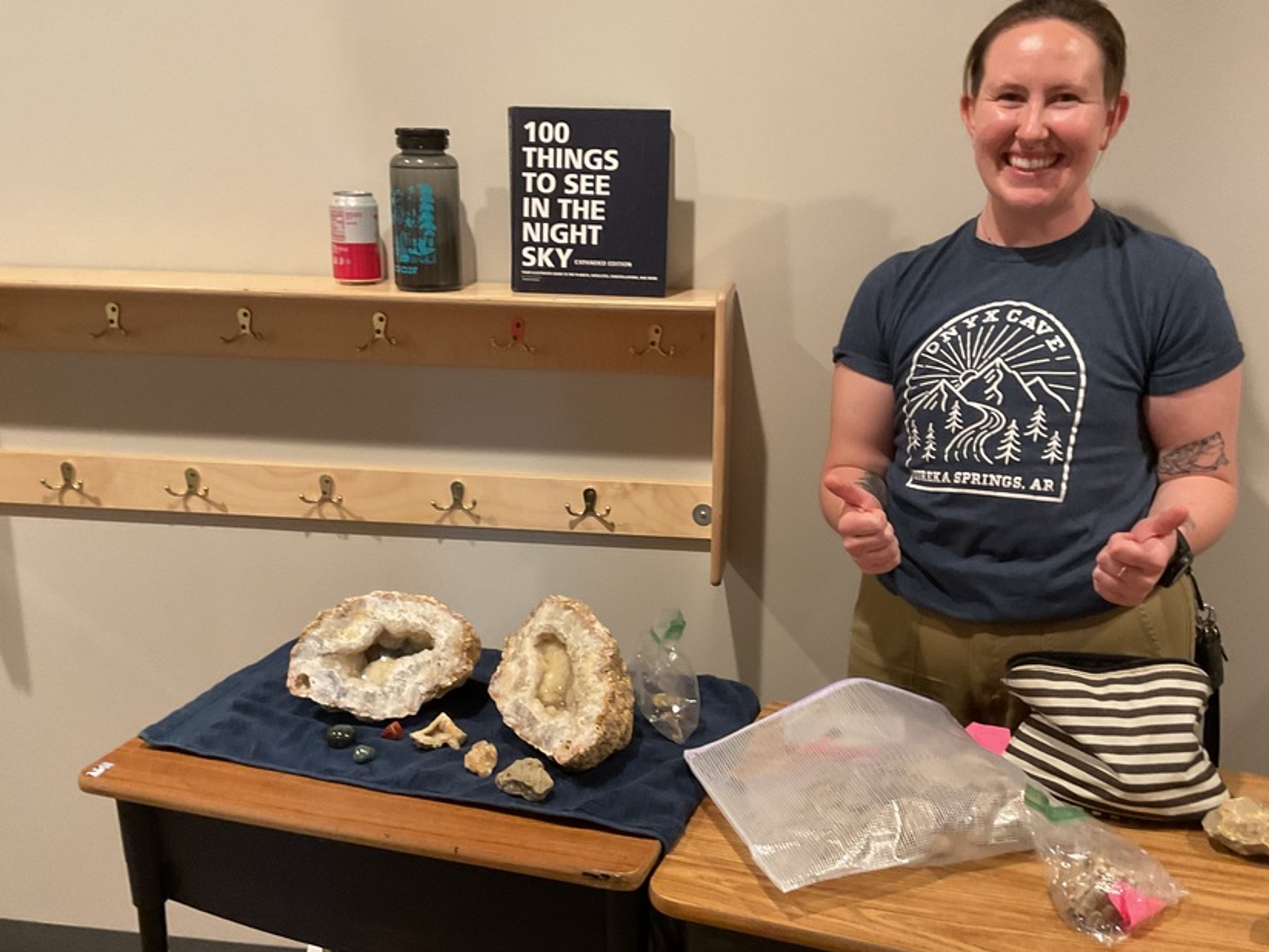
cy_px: 492
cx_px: 674
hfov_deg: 51.3
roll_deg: -0.9
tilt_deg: -16.5
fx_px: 1320
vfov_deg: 39.7
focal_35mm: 36
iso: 200
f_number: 1.8
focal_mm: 3
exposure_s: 1/60
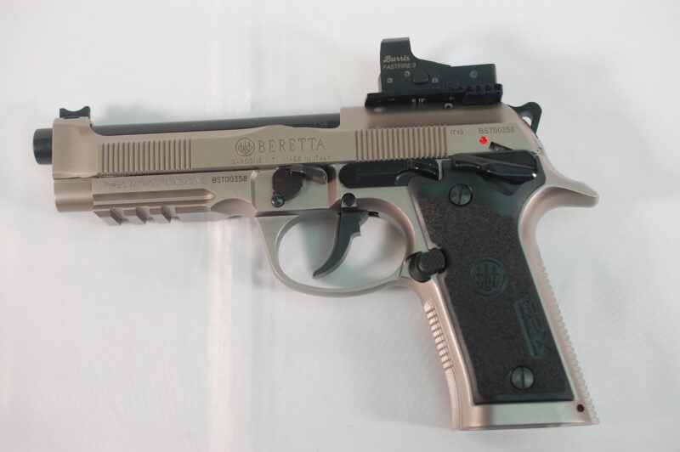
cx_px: 340
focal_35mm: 60
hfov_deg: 33.4
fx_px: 1132
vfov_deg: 22.6
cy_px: 226
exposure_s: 1/80
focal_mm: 40
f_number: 4.5
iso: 400
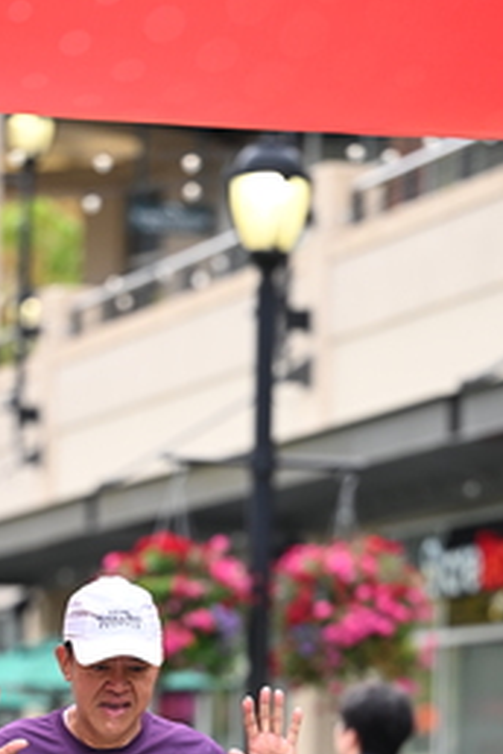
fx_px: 5134
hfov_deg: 5.6
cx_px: 250
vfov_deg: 8.4
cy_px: 783
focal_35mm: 245
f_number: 2.8
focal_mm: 115
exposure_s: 1/1600
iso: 640
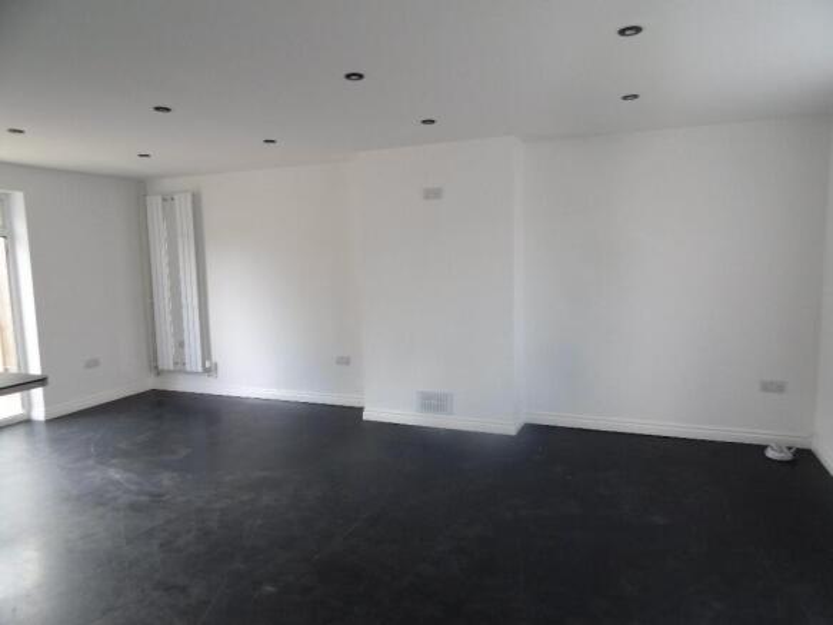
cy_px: 312
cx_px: 416
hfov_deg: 76.4
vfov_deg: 61.1
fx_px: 529
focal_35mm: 22
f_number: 3
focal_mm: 4
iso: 100
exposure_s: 1/60
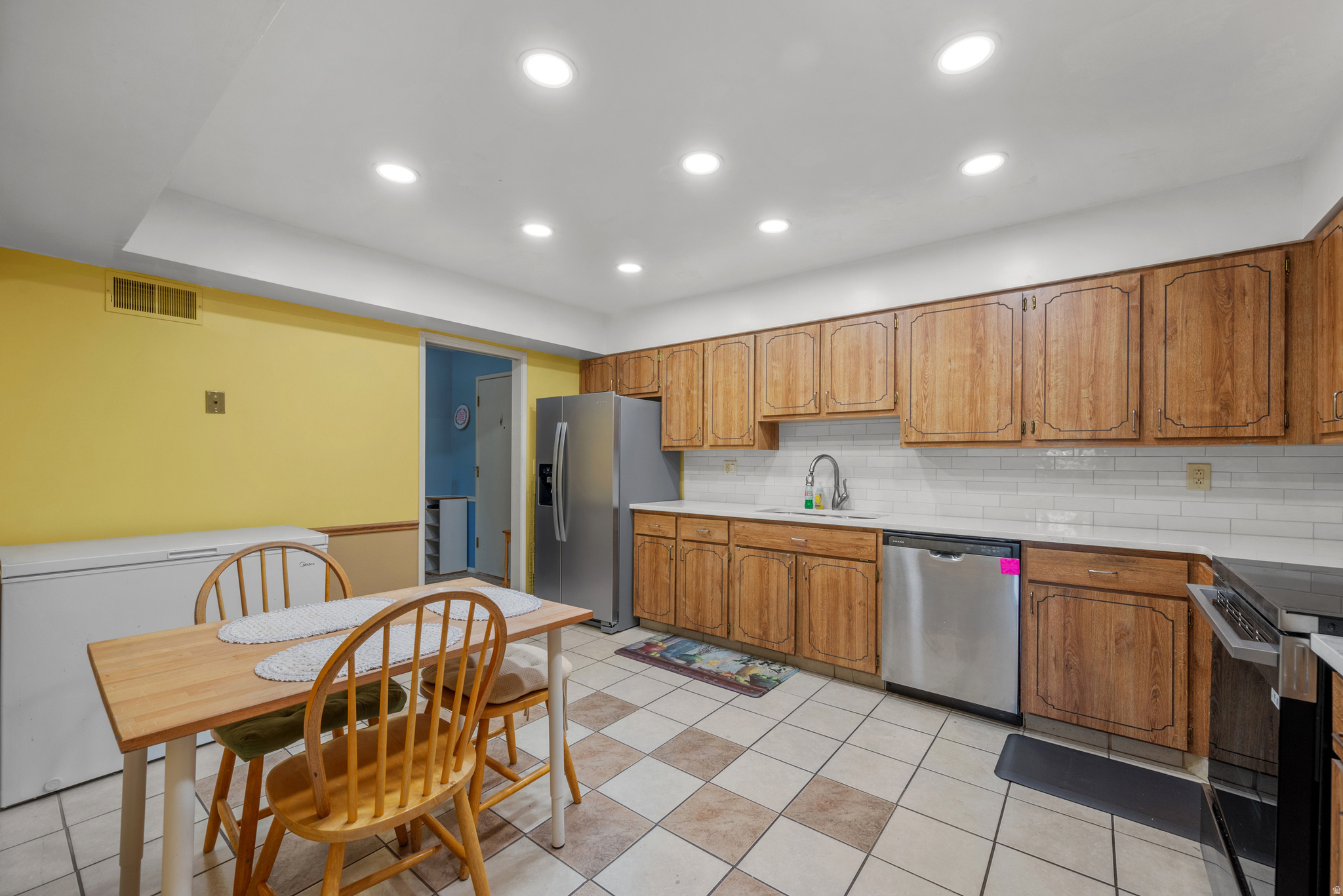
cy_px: 448
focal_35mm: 14
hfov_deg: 104.2
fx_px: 522
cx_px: 672
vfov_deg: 81.3
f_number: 8
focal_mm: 14
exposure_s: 1/1.25
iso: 500
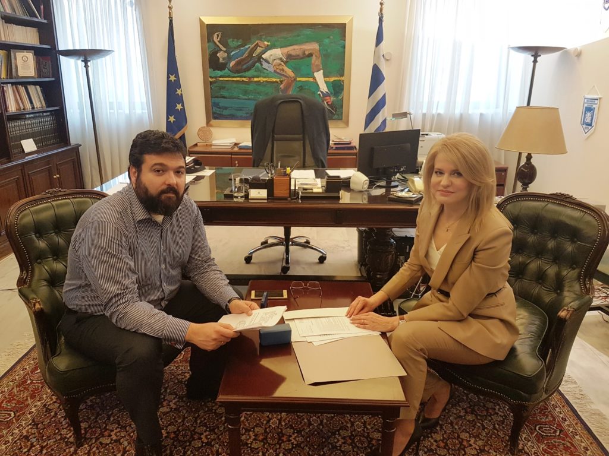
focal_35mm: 26
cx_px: 304
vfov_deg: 53.1
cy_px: 228
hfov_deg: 67.3
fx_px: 457
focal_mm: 4.2
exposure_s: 1/50
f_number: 1.7
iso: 80
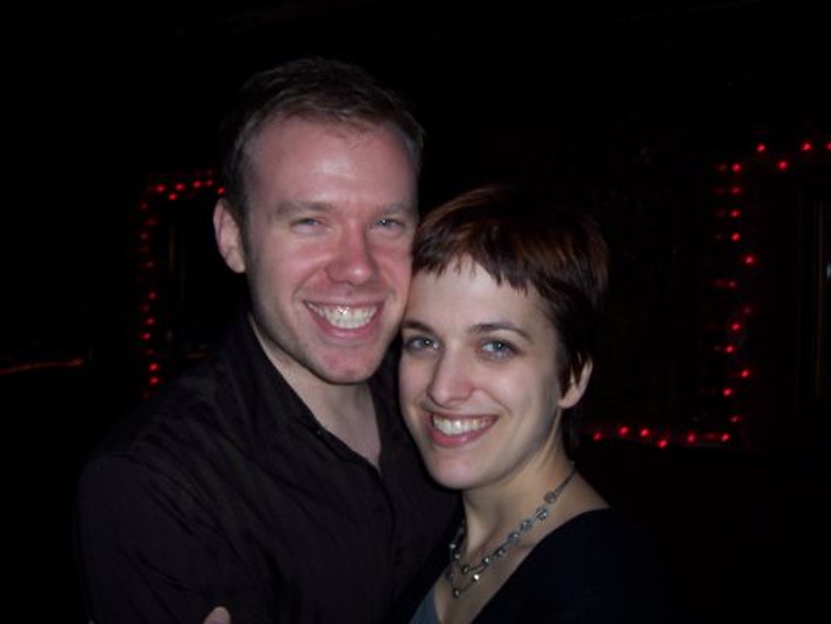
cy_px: 312
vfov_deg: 39.7
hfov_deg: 51.3
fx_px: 864
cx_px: 416
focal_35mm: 36
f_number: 2.8
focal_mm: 6.2
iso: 80
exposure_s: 1/60
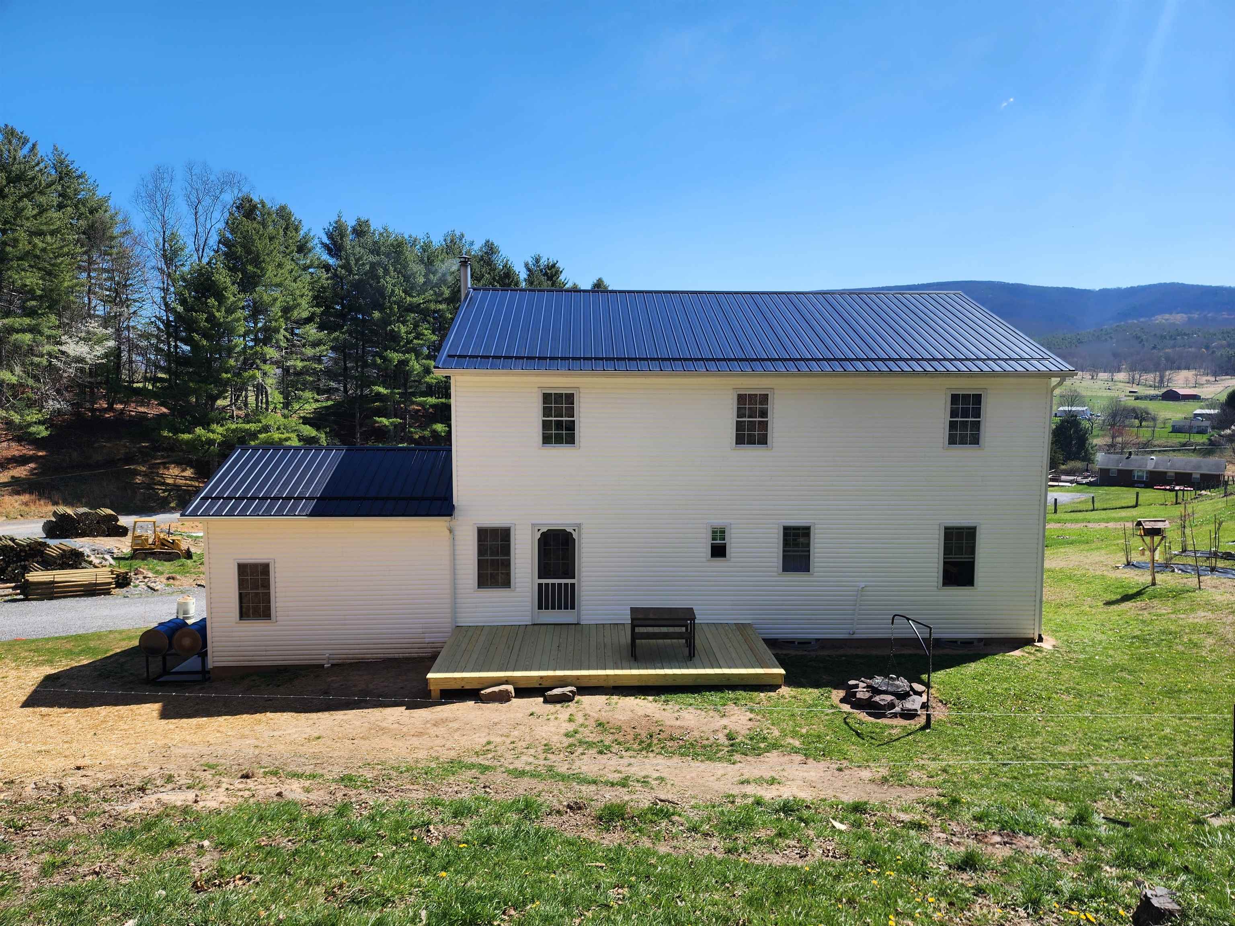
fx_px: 821
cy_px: 463
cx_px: 618
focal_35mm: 23
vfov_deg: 58.9
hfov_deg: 73.9
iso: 12
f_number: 1.8
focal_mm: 6.4
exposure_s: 1/752
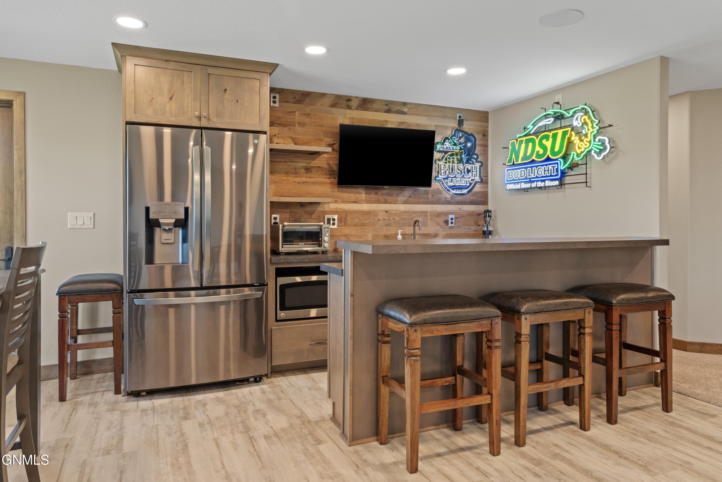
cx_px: 361
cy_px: 241
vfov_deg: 55.9
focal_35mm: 23
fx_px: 453
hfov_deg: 77.1
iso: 500
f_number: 9
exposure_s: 1/1.25
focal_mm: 22.6
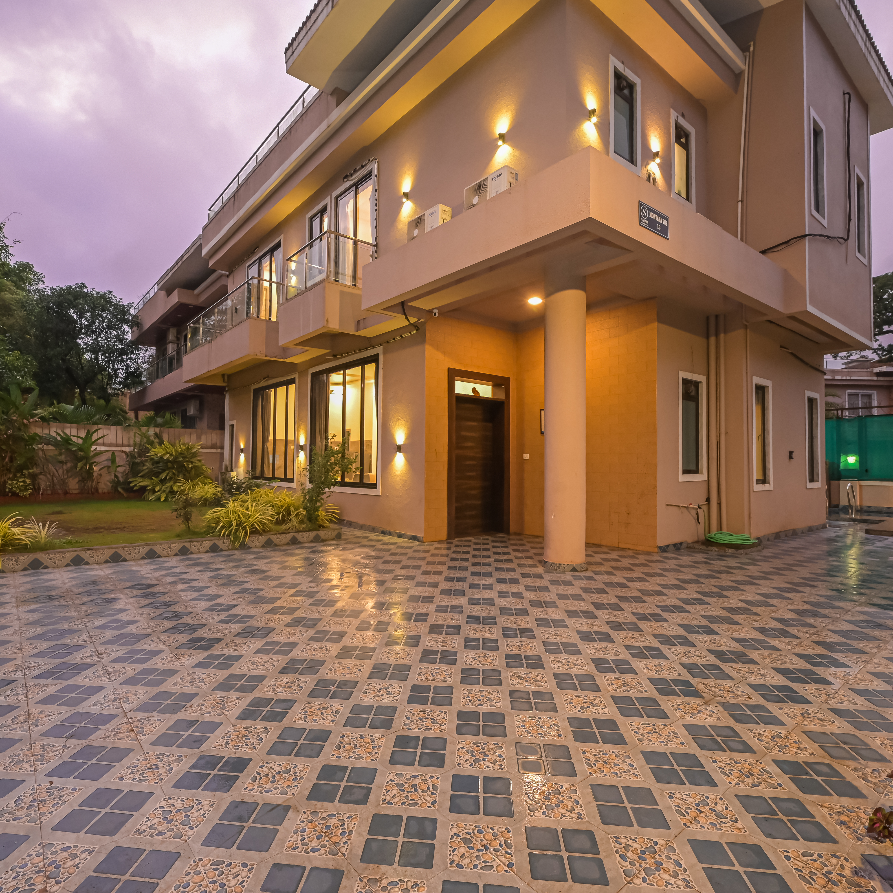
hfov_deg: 80.6
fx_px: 525
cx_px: 420
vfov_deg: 80.7
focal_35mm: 18
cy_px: 446
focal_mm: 14
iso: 800
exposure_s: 1/4
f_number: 9
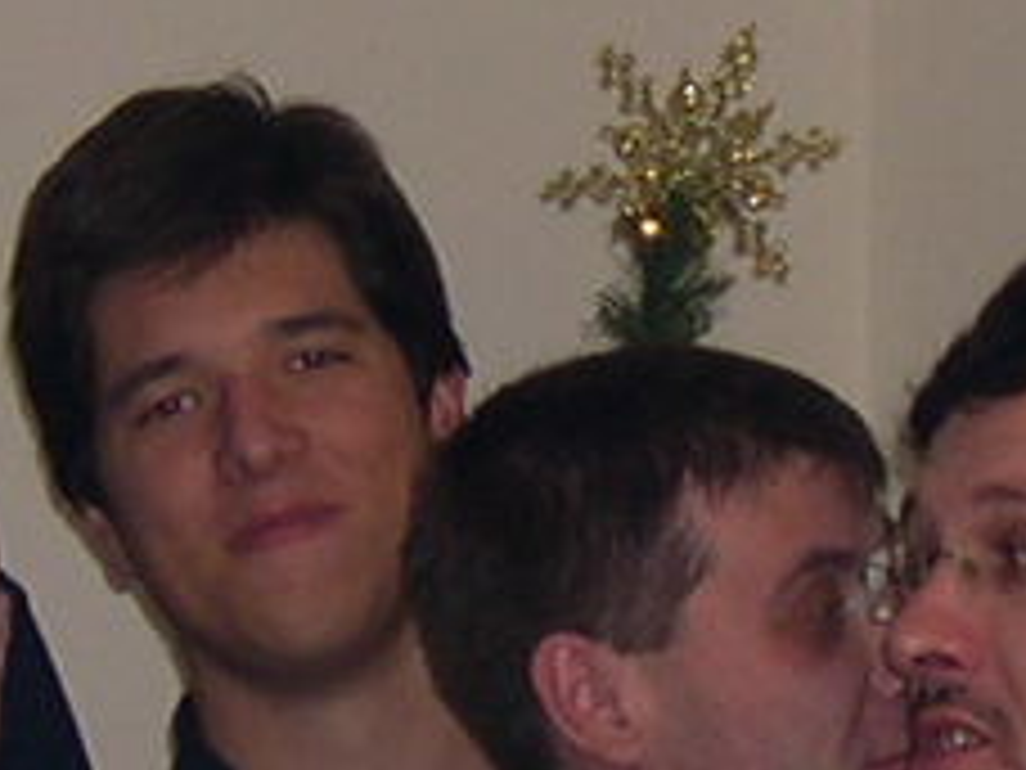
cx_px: 756
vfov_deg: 5.6
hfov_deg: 7.4
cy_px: 450
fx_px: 7914
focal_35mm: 267
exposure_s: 1/60
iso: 100
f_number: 2.8
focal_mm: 8
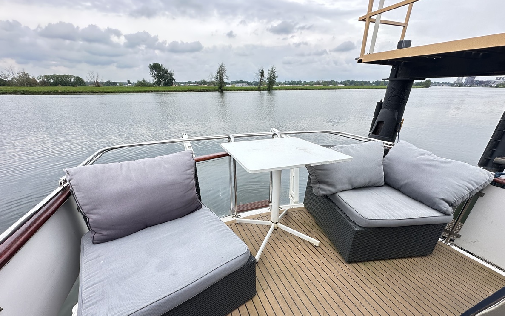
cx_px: 252
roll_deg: +0.4
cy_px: 187
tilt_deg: -26.5
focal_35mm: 15
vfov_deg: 74.1
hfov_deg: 101.5
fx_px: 206
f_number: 2.2
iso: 40
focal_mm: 2.22
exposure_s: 1/449
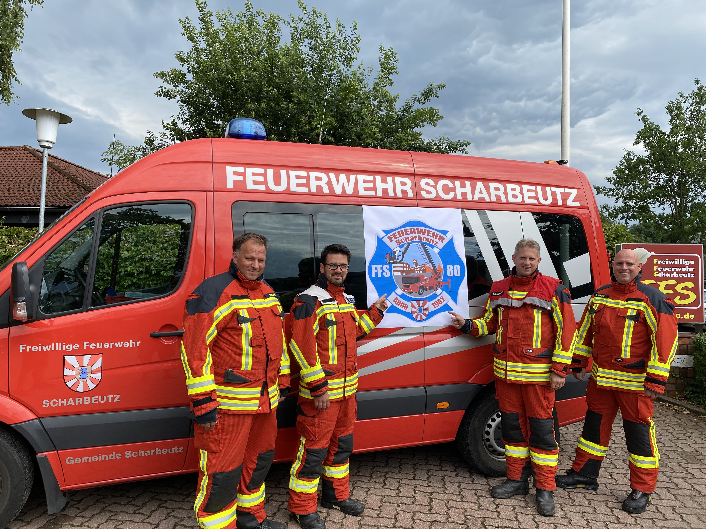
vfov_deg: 53.1
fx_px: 530
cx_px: 353
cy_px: 264
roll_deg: -1.4
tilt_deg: +0.7
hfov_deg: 67.3
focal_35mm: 26
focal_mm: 4.25
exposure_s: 1/1585
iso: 32
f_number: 1.8
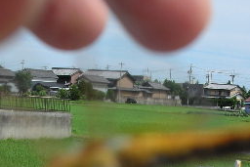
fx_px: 632
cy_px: 192
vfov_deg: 14.6
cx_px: 108
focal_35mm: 91
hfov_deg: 22.4
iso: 50
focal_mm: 5.8
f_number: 8.5
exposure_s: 1/114
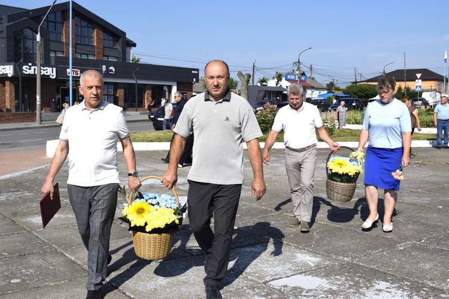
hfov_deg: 46.4
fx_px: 524
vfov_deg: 31.9
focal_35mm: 42
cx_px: 224
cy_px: 150
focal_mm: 28
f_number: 11
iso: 200
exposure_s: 1/500
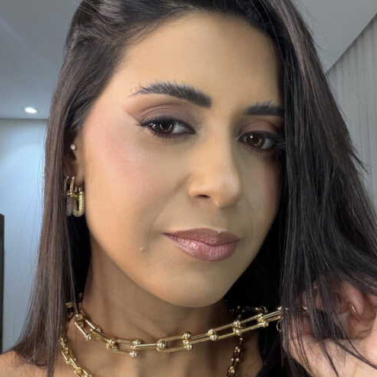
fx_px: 616
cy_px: 210
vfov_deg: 34.0
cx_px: 244
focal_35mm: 50
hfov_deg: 33.8
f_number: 1.9
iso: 125
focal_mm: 2.71
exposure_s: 1/60
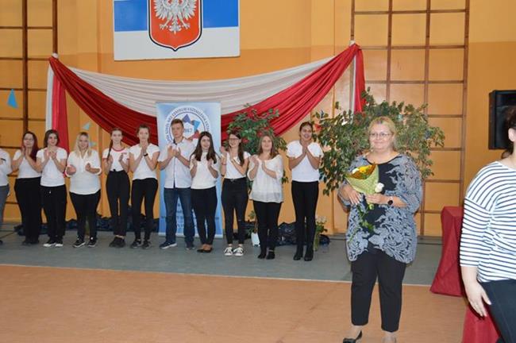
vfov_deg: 36.8
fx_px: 515
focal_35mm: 36
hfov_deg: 53.2
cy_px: 172
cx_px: 258
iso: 560
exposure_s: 1/60
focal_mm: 24
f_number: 3.8
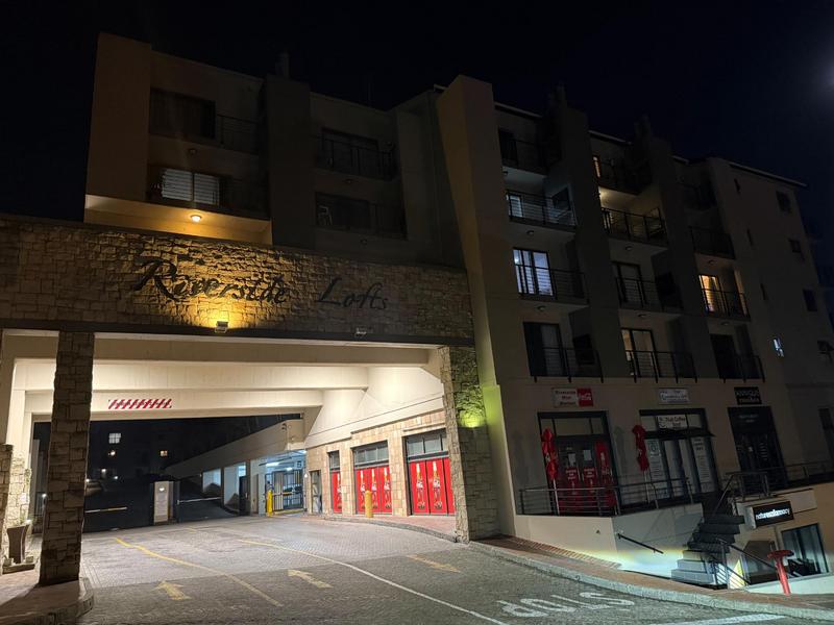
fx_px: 578
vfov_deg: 56.8
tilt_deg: +16.6
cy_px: 312
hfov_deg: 71.6
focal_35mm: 24
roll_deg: +5.2
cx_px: 417
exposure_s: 1/33
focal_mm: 6.76
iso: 640
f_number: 1.78
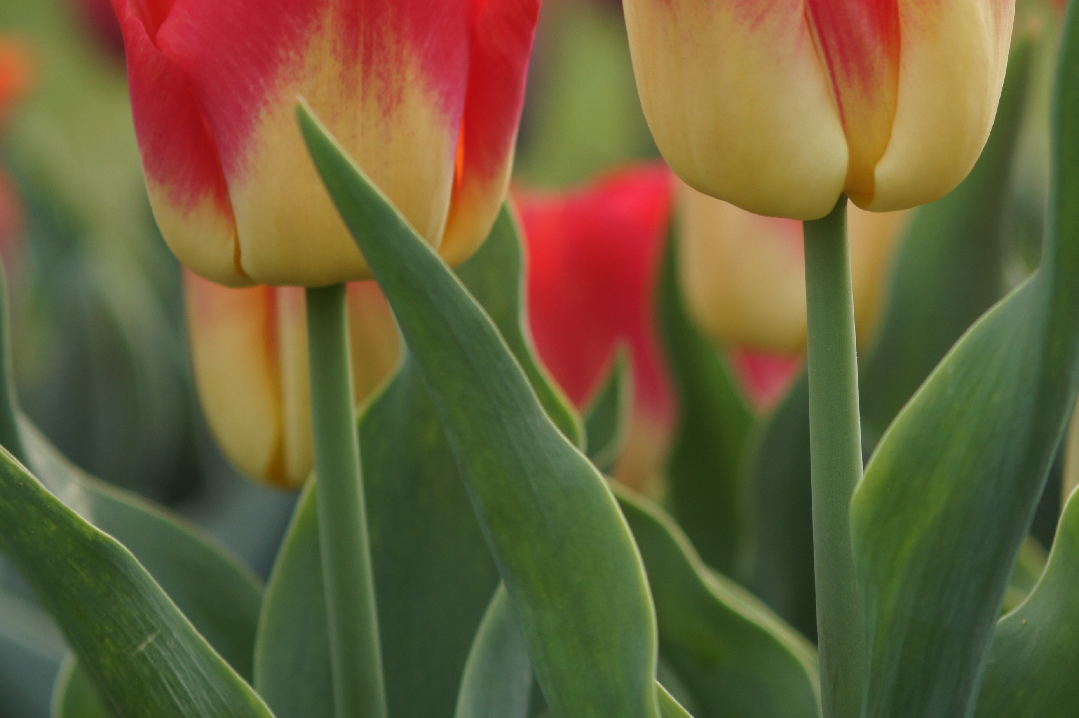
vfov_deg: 5.5
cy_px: 126
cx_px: 839
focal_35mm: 248
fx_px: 7428
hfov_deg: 8.3
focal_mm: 100
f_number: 5.6
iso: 200
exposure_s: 1/250
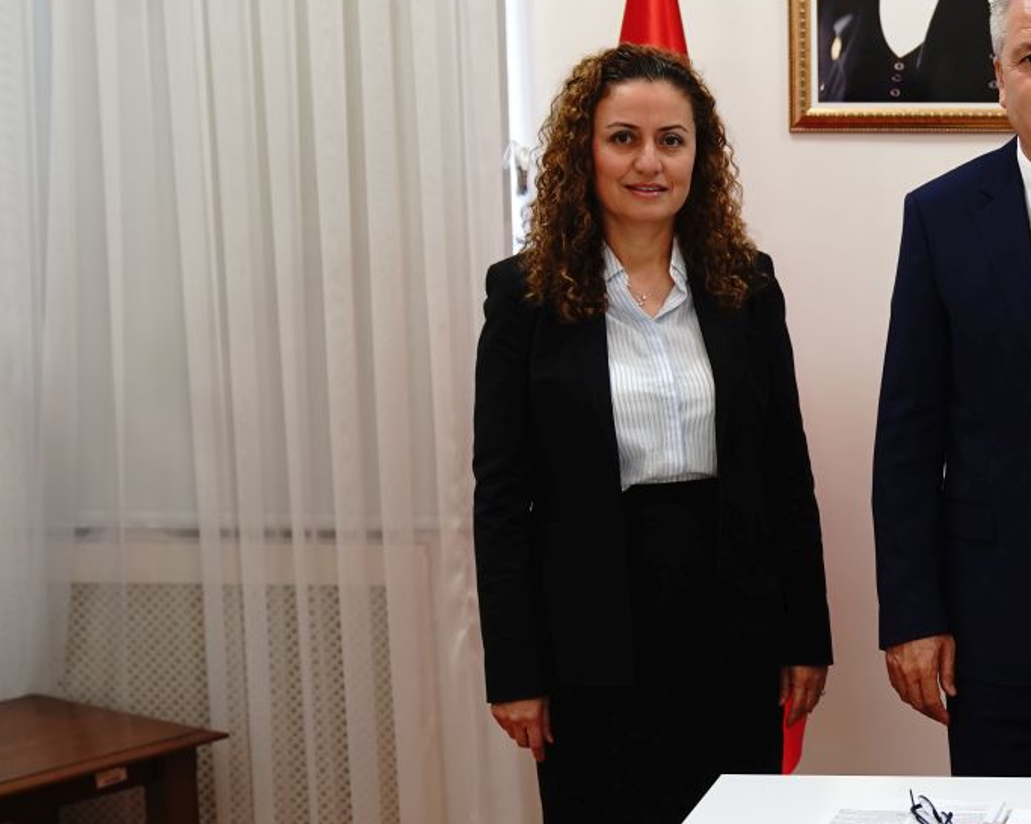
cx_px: 1064
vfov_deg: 23.1
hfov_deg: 26.9
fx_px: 2013
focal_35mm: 66
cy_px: 477
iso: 800
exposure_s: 1/80
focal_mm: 32
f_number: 3.2
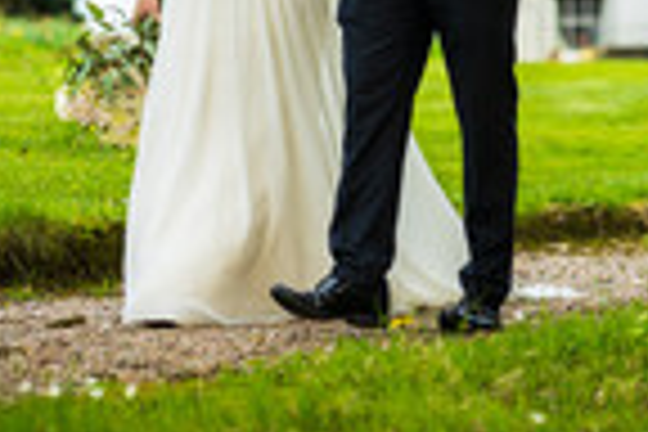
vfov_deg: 4.8
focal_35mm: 287
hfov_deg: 7.2
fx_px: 5166
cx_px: 390
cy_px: -71
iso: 160
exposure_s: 1/640
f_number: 2.8
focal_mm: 98
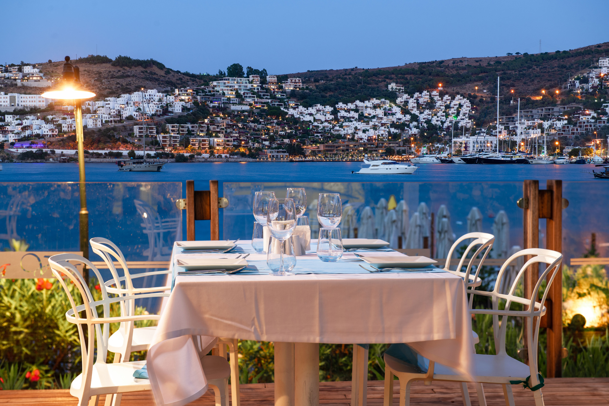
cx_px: 304
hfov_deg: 28.8
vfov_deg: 19.5
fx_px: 1184
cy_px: 203
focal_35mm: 70
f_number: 8
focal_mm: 70
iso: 200
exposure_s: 4
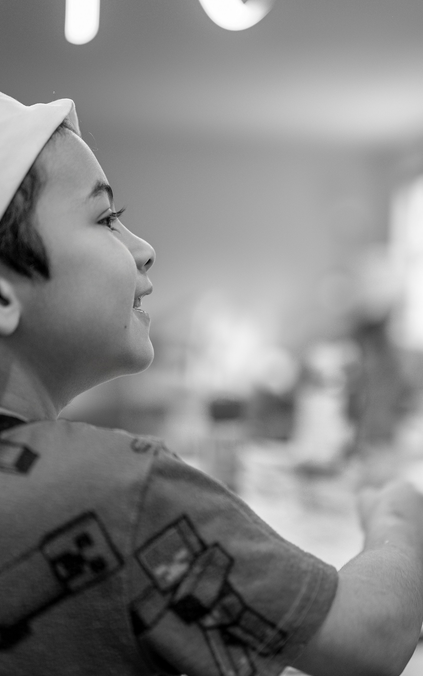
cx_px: 313
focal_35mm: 54
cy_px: 336
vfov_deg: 37.5
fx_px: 996
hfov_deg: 23.8
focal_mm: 35
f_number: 1.2
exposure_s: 1/200
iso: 200
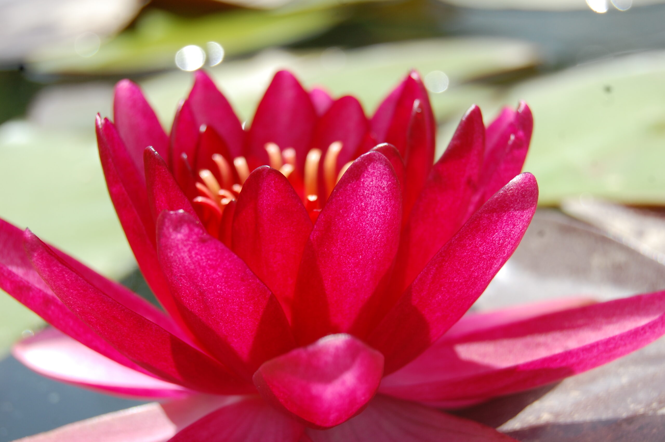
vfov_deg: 16.5
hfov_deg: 24.6
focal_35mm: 82
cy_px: 221
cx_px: 332
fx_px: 1523
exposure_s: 1/200
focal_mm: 55
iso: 200
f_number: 7.1
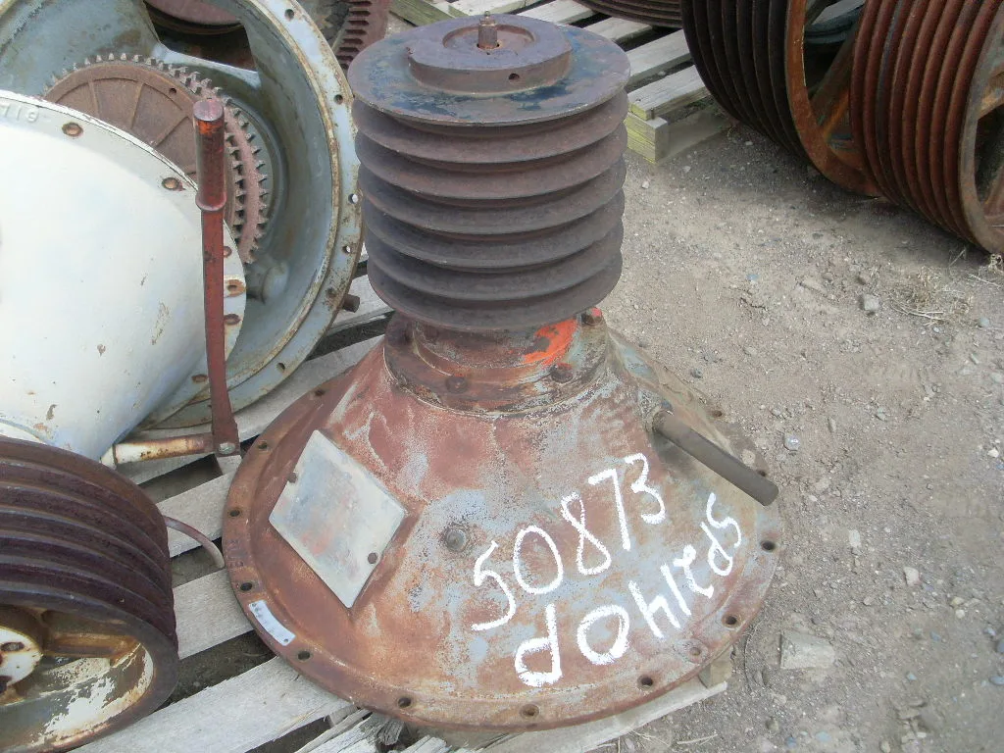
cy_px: 376
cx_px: 502
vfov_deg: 37.7
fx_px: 1102
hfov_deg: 49.0
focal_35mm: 38
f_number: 7.7
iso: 80
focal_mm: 6.3
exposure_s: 1/180
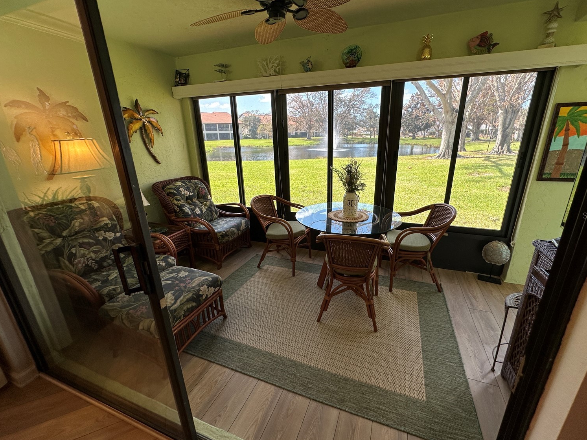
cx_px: 305
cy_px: 215
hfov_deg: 98.1
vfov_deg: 81.7
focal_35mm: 15
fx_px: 254
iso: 64
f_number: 2.2
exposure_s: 1/120
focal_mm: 2.22
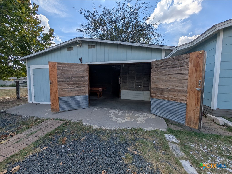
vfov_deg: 94.6
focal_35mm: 12
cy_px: 87
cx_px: 116
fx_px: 81
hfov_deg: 110.5
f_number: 1.7
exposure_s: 1/4878
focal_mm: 2.02
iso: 48
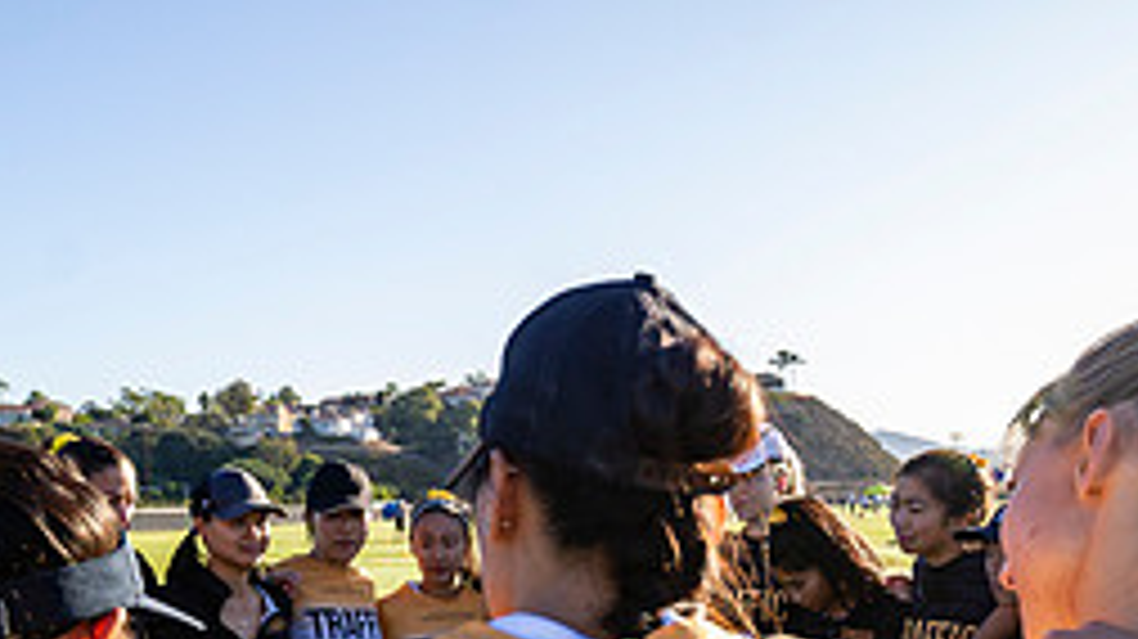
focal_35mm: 48
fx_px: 1448
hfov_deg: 42.9
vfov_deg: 23.5
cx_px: 540
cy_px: 684
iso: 200
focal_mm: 20
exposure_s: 1/800
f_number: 4
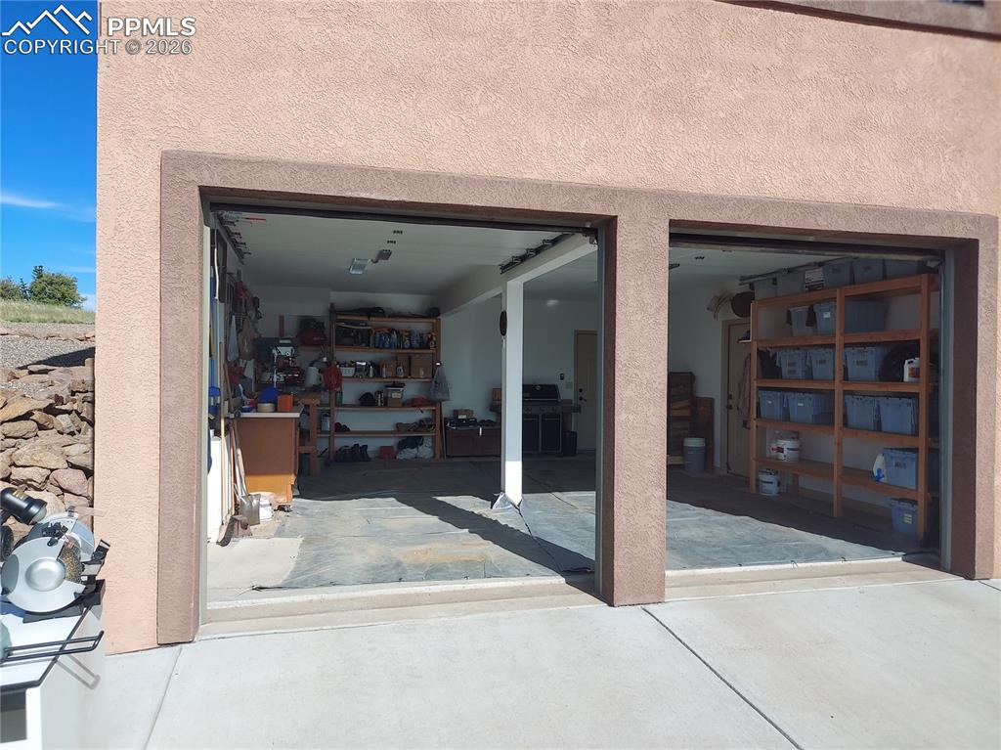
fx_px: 723
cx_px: 500
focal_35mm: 25
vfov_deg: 54.8
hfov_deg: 69.4
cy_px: 375
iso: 50
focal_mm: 4.6
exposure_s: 1/1236
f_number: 2
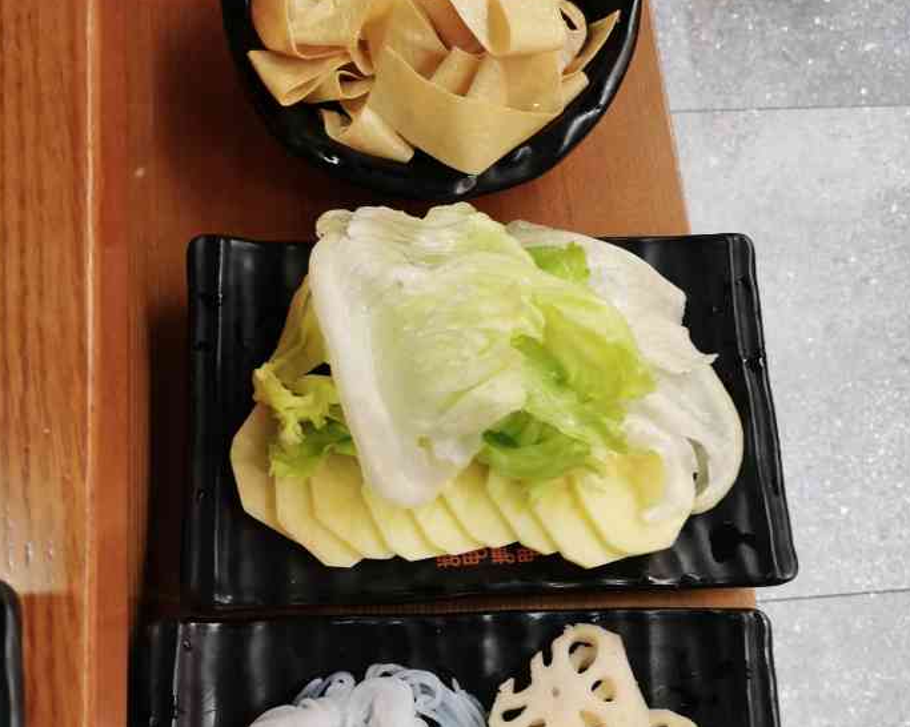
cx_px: 454
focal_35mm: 36
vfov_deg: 40.9
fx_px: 969
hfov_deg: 50.3
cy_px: 437
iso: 250
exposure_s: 1/33.3
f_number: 1.8
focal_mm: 5.58
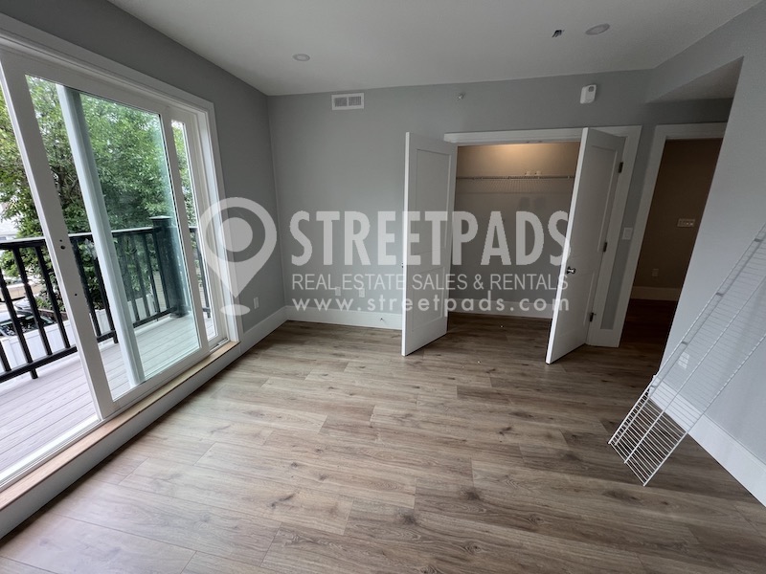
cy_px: 287
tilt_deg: -13.9
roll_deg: +0.1
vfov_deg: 89.9
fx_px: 288
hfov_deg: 106.2
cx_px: 383
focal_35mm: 13
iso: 40
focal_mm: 1.57
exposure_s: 1/120
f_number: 1.8
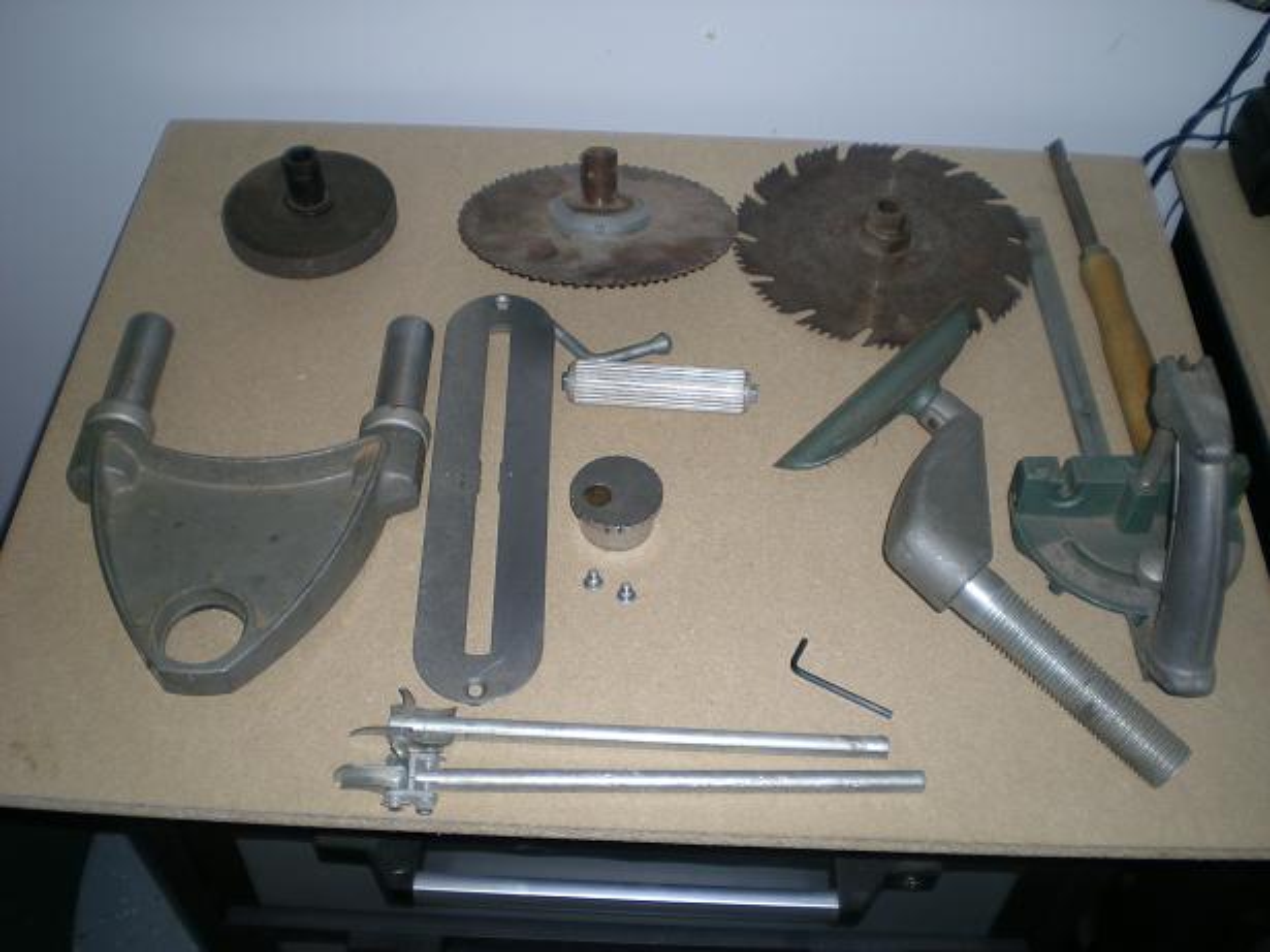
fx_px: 1394
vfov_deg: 37.7
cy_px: 476
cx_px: 635
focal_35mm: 38
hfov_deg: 49.0
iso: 50
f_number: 3.1
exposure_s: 1/60
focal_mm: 6.3
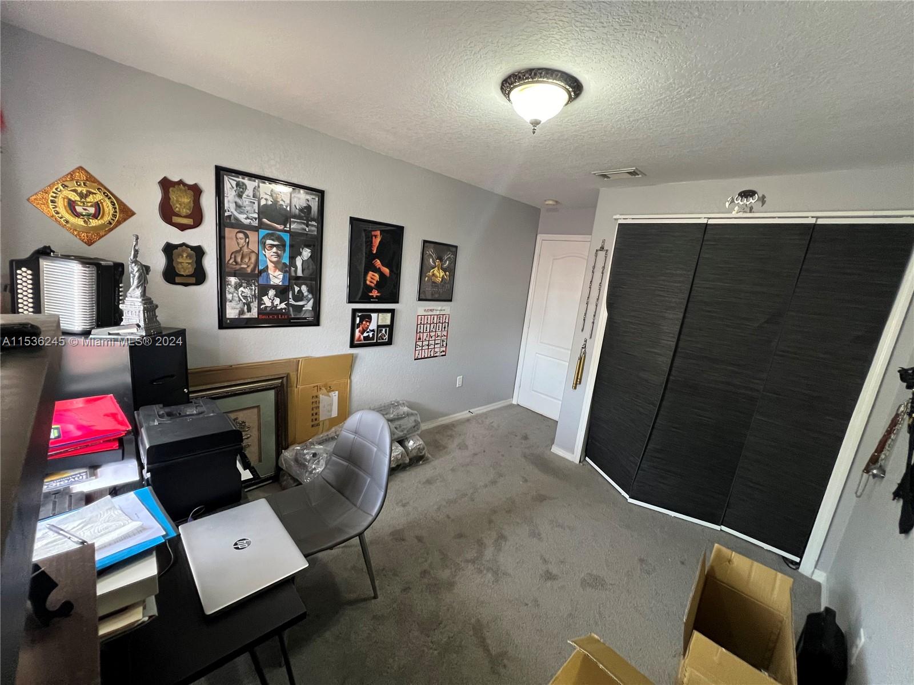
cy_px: 342
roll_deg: -6.1
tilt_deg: -11.4
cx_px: 457
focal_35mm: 13
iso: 320
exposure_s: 1/60
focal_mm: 1.57
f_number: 1.8
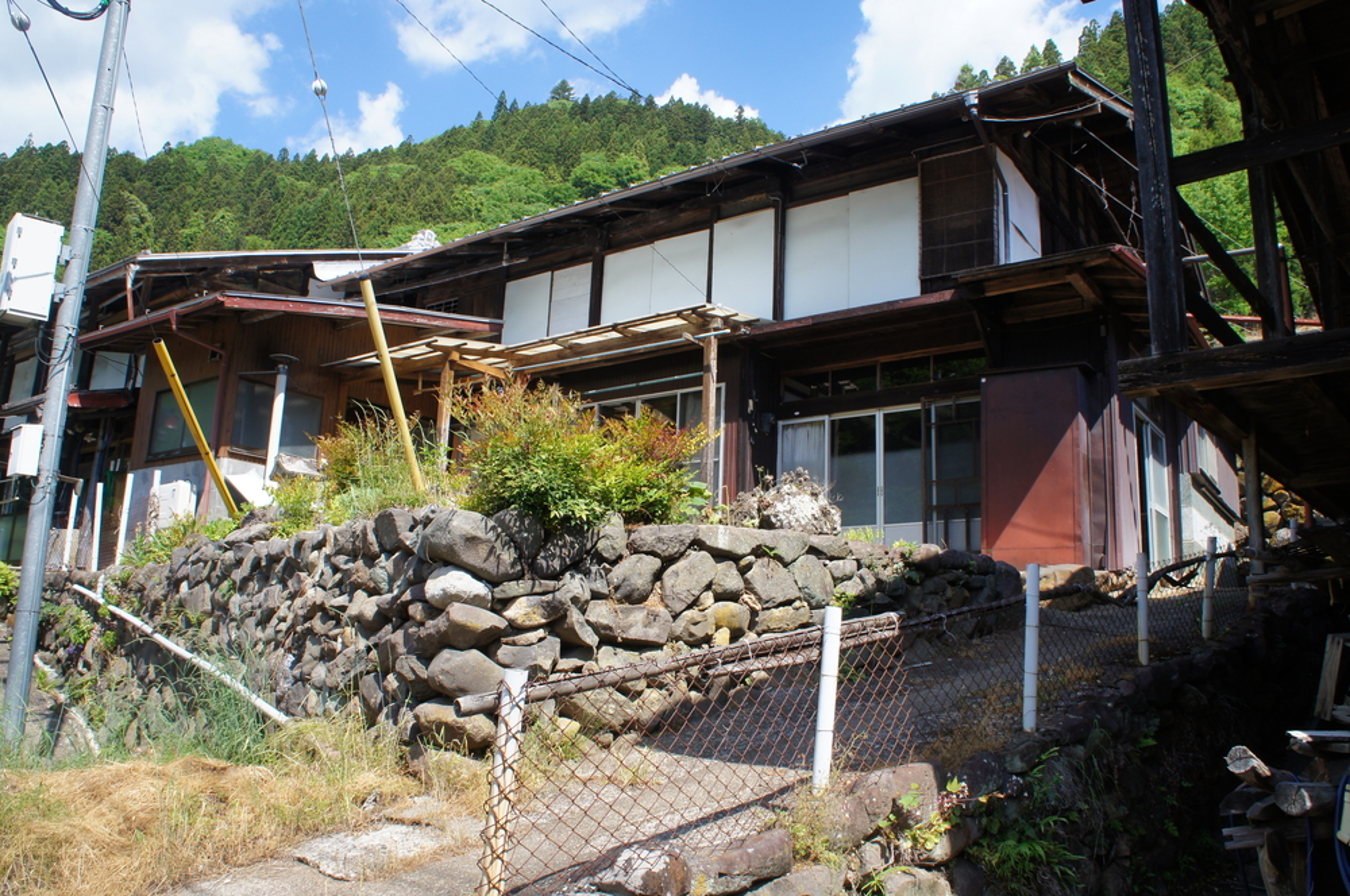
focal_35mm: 27
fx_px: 1011
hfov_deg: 67.4
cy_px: 448
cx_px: 675
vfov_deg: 47.8
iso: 200
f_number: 13
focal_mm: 18
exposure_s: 1/125
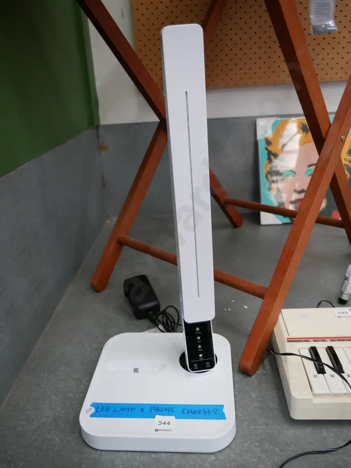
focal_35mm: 30
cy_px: 234
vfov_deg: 60.0
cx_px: 176
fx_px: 406
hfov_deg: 46.8
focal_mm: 15
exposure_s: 1/60
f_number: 4
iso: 1600
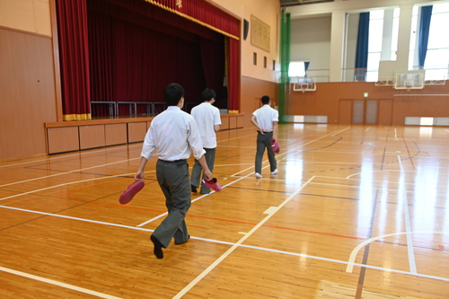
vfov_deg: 43.6
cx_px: 224
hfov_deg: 61.9
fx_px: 374
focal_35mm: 30
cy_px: 150
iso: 560
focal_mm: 20
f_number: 3.5
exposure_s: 1/125
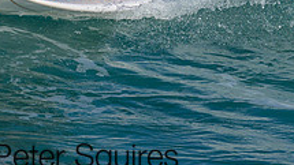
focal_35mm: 3087
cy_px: -13
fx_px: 24068
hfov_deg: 0.7
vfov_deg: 0.4
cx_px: 201
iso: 450
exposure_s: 1/2000
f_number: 8
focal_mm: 800
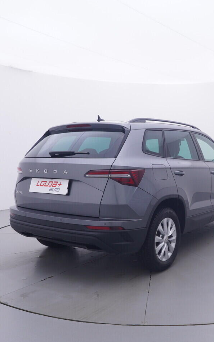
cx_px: 155
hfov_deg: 35.8
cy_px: 171
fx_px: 324
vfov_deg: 55.6
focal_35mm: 35
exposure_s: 1/80
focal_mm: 15
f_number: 5
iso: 200
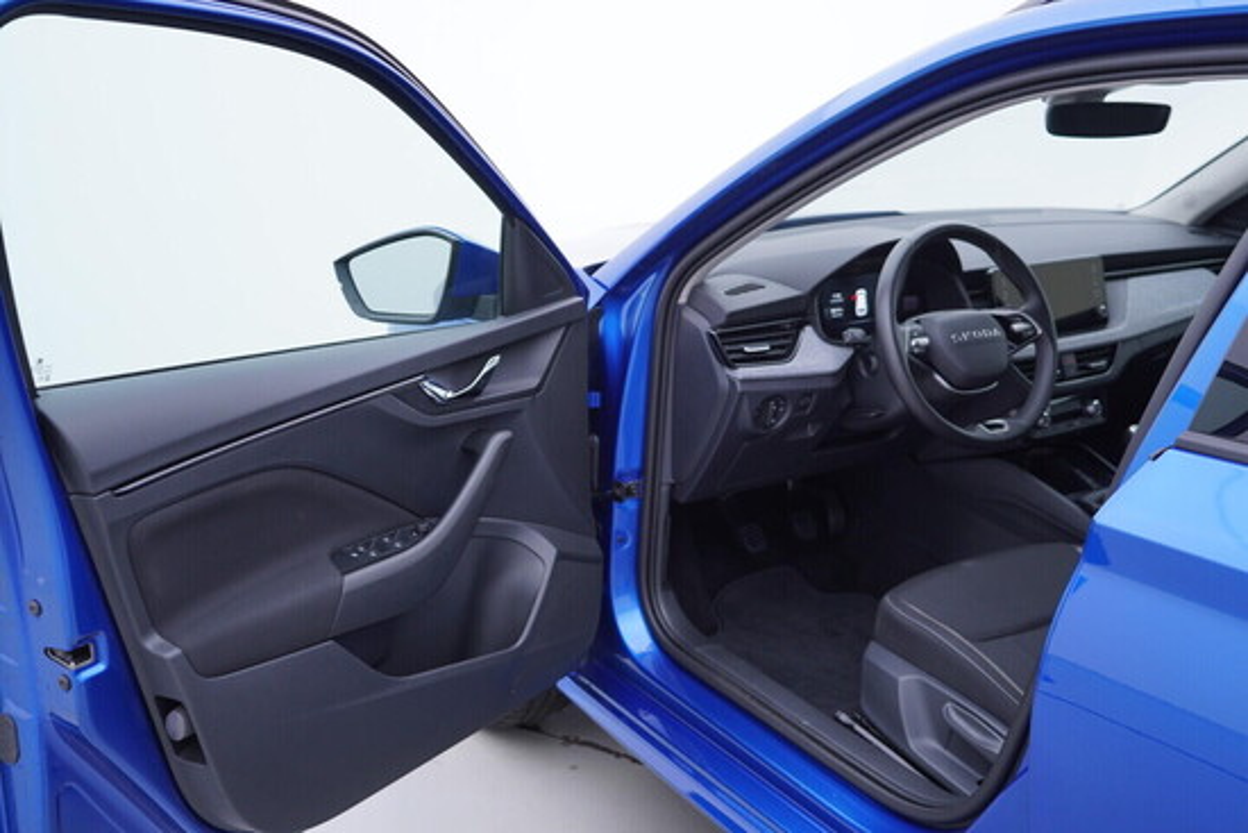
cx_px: 624
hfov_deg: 53.1
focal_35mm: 36
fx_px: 1248
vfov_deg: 36.9
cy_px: 416
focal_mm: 24
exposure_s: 1/50
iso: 125
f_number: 3.2
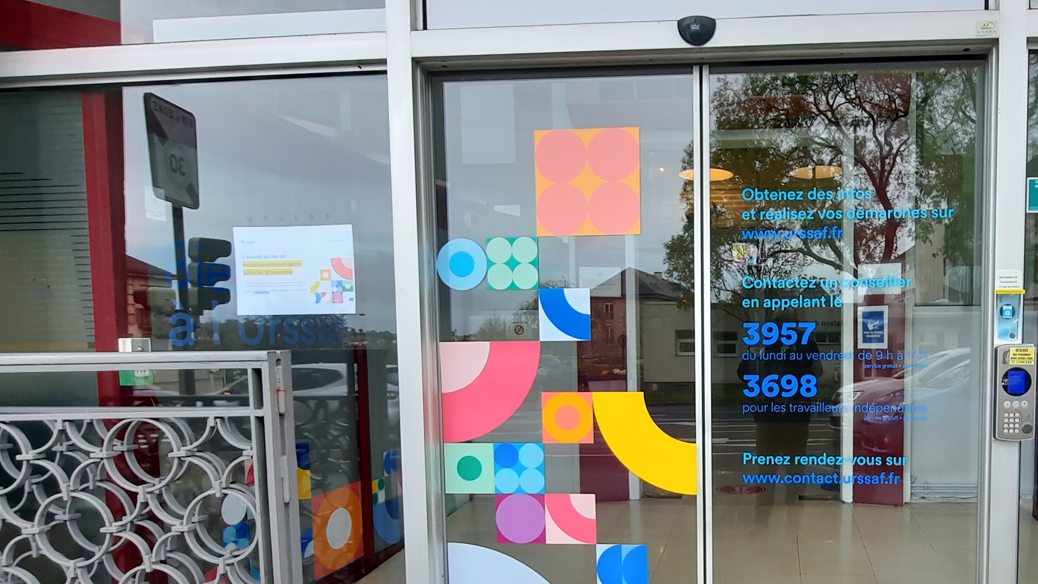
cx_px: 732
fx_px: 661
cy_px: 391
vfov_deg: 46.9
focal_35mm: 24
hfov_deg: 72.8
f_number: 2.2
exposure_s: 1/100
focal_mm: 1.74
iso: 50
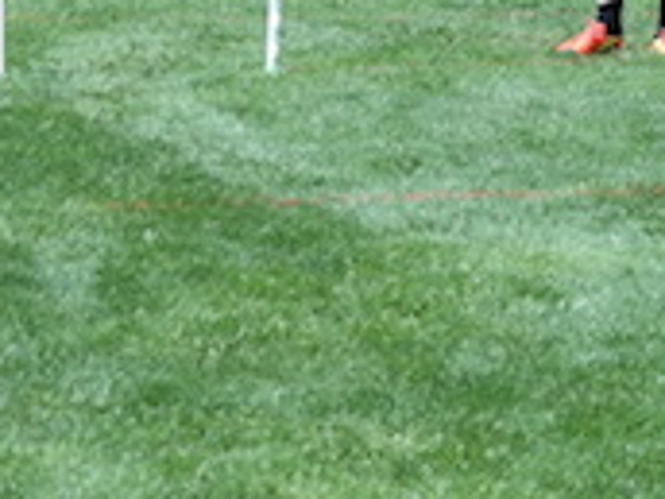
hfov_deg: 8.4
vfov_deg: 6.4
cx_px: 1025
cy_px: -161
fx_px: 4399
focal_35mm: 229
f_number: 6.3
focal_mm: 42
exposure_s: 1/200
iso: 100
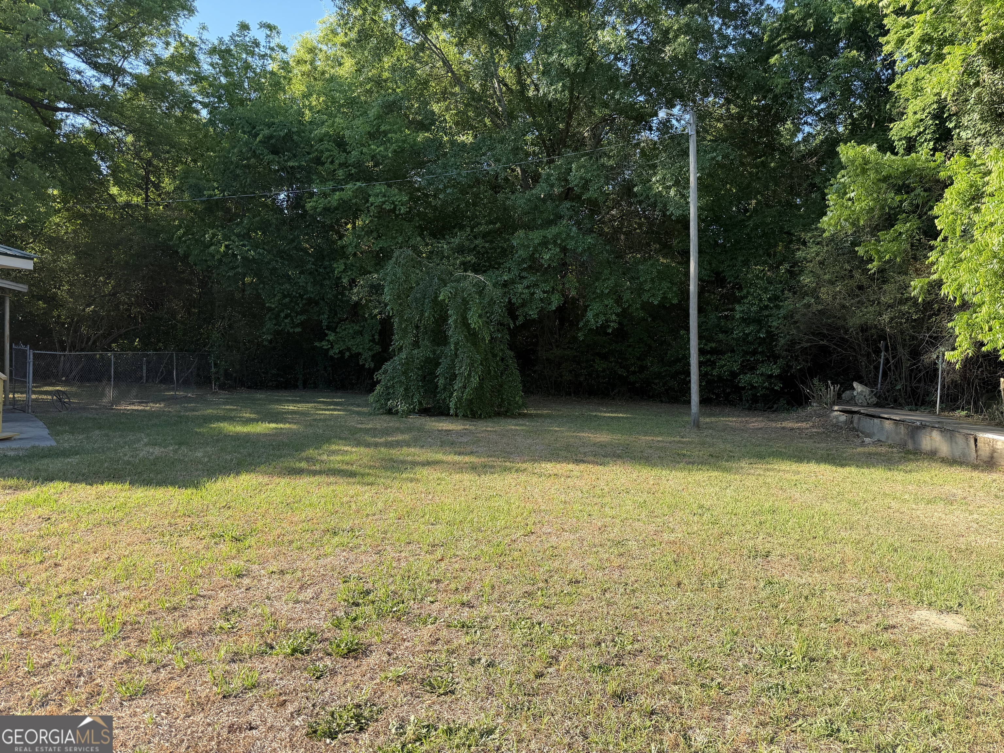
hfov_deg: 71.6
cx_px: 502
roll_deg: -2.0
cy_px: 376
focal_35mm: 24
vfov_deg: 56.8
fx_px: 696
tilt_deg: -2.4
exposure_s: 1/1018
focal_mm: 6.76
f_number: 1.78
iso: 80
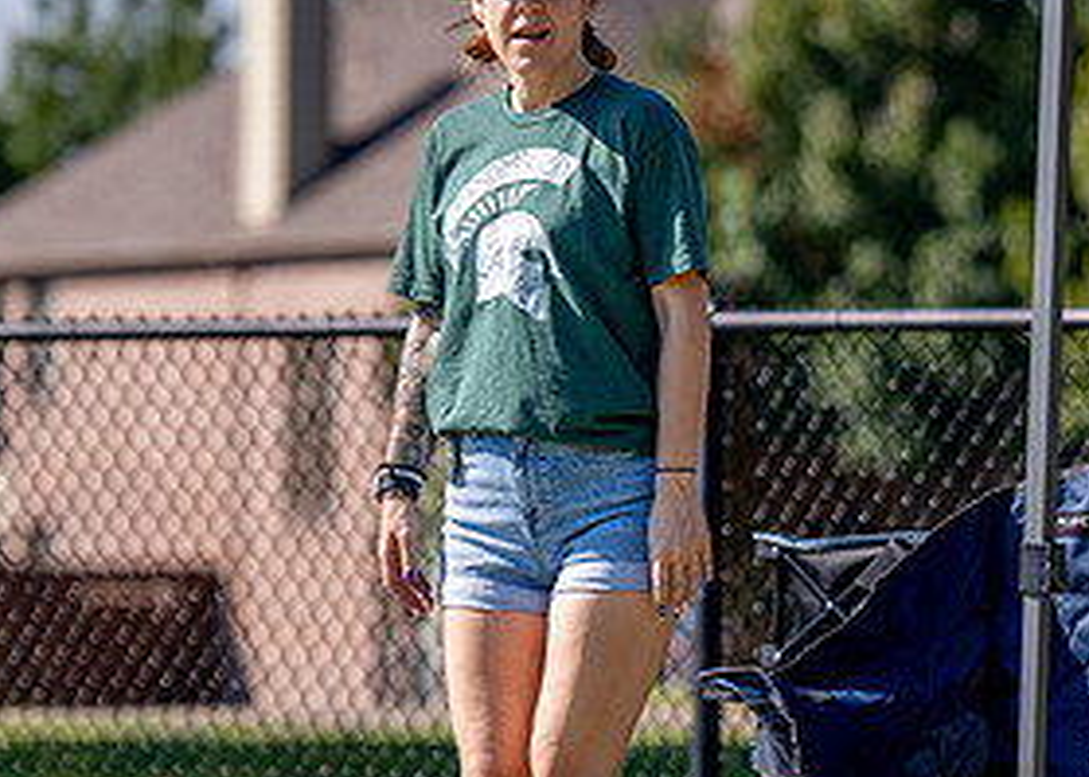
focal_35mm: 415
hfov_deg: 4.9
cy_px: 465
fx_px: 12829
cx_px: 483
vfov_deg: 3.5
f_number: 2.8
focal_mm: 144
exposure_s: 1/3200
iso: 250
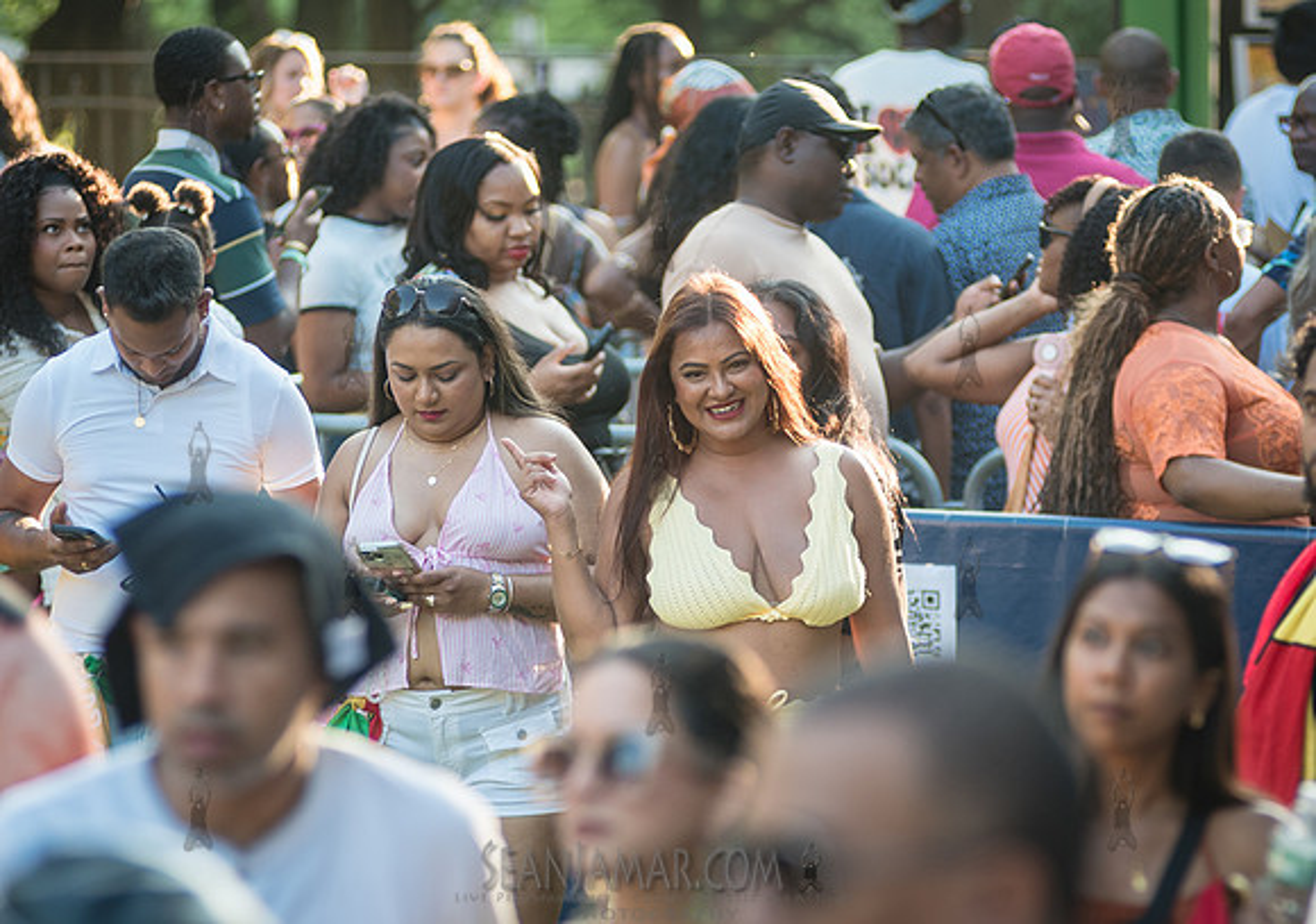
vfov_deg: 6.2
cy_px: 562
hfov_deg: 8.8
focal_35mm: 229
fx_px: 8513
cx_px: 722
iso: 400
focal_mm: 145
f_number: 3.2
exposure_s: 1/320
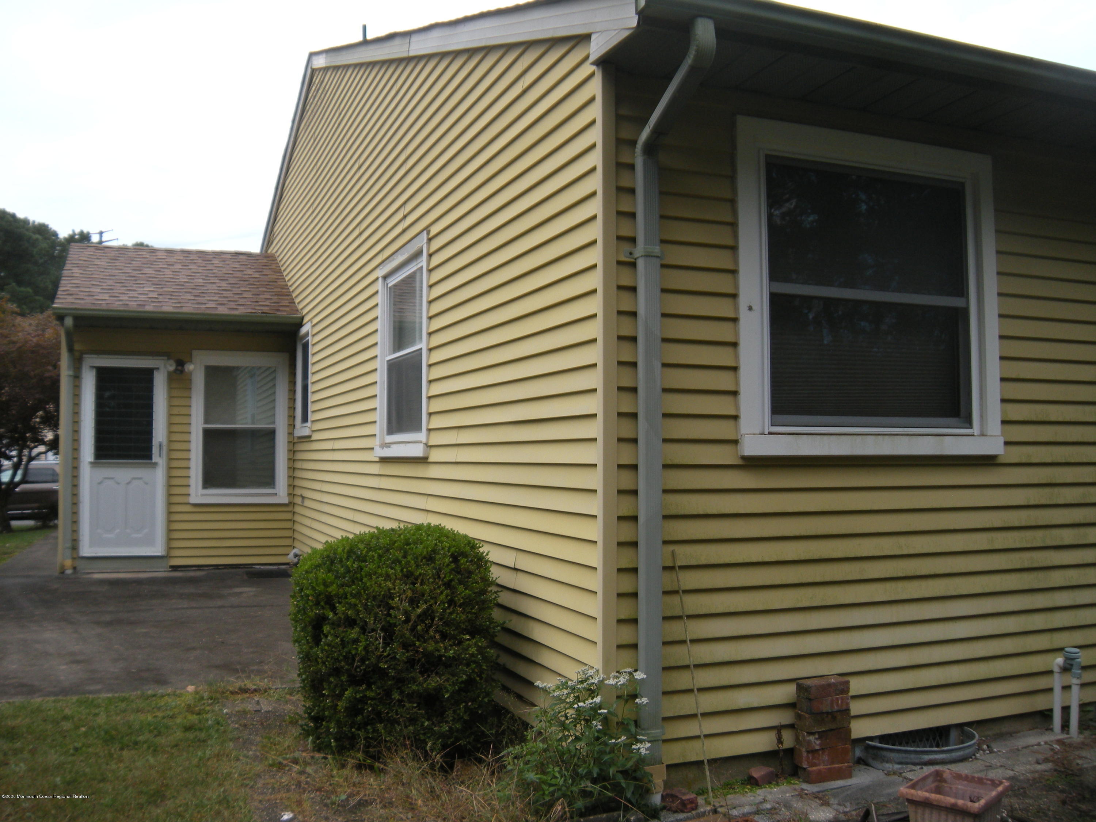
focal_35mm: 35
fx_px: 1108
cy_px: 411
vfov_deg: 40.7
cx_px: 548
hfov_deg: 52.6
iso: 64
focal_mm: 5.9
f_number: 3.8
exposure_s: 1/228
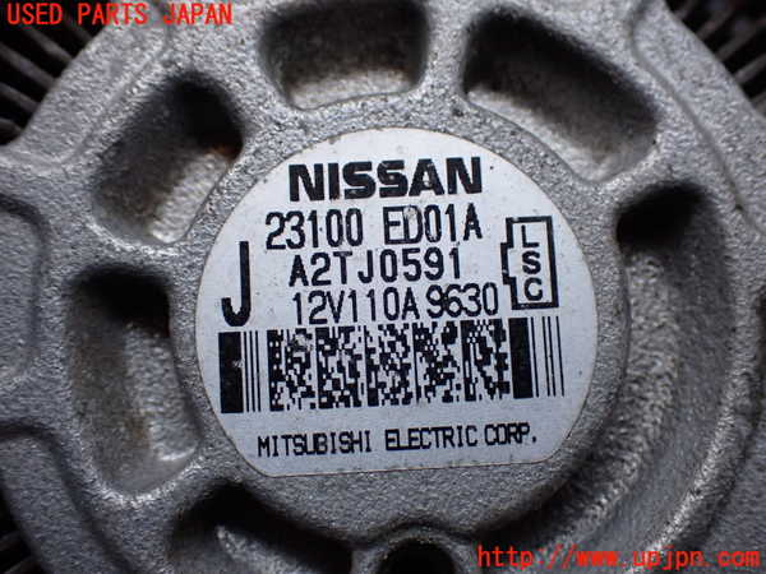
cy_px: 287
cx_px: 383
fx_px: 1040
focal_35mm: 47
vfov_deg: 30.9
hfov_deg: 40.4
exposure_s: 1/200
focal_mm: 8.4
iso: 320
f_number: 3.1
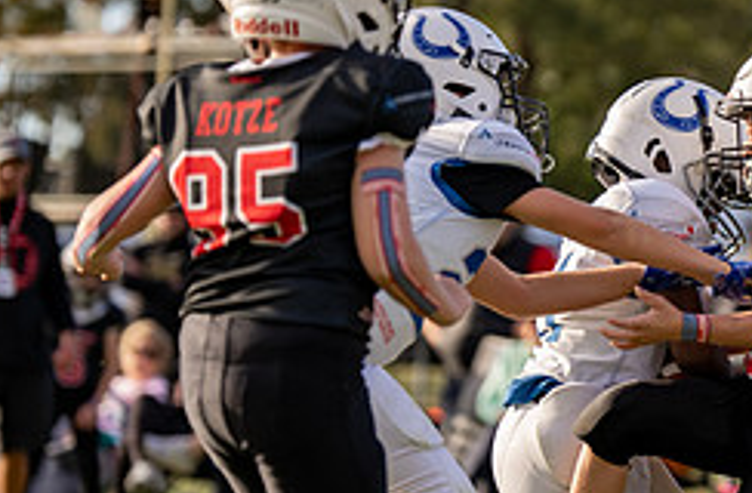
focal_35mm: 362
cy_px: 255
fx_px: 7523
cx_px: 687
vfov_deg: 3.8
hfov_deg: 5.7
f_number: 2.8
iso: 125
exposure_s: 1/1600
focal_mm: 138
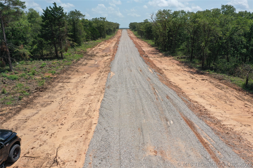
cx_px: 126
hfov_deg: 65.5
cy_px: 84
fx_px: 197
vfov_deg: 46.4
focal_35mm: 28
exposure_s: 1/1250
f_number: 4
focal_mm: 10.26
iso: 100
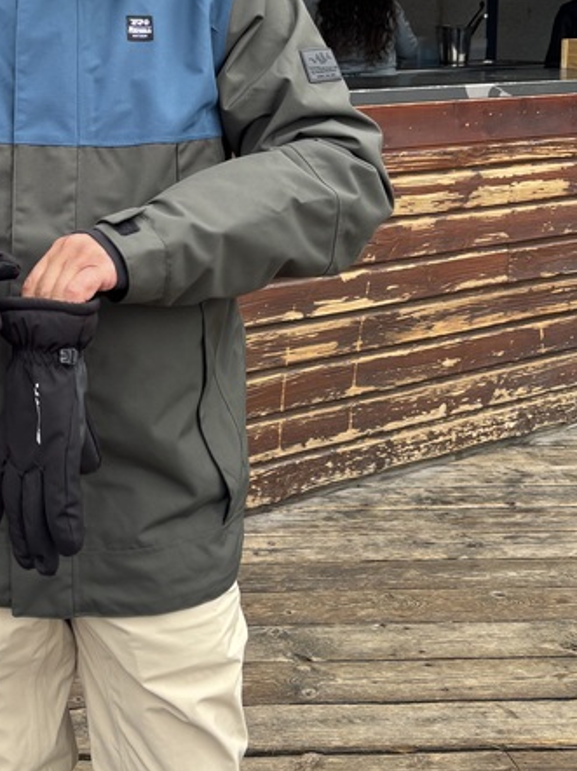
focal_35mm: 53
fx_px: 1179
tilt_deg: -6.0
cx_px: 60
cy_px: 126
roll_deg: -0.9
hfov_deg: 26.6
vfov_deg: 34.8
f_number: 1.6
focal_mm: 5.96
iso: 50
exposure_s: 1/493
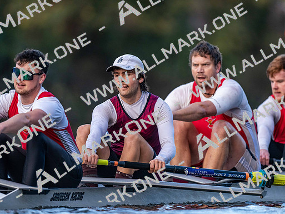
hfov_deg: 3.0
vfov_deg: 2.3
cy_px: 107
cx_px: 149
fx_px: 5369
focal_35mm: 652
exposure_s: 1/2500
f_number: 4
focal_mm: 600
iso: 2200
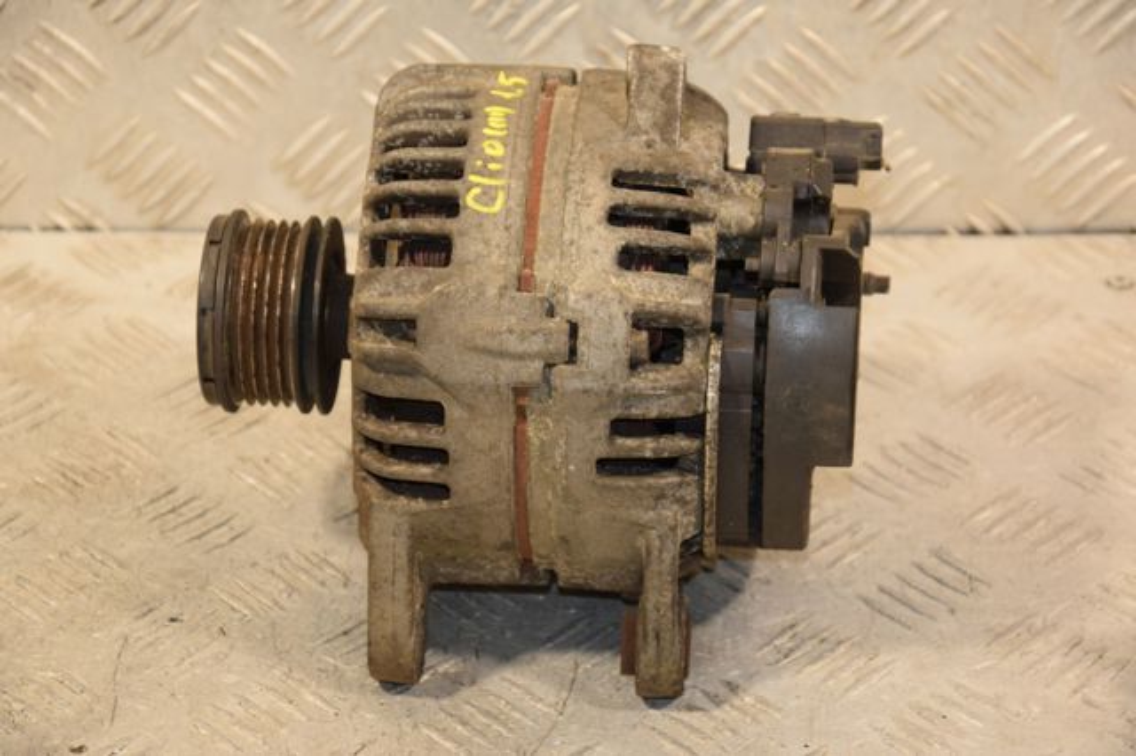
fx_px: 3785
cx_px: 568
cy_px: 378
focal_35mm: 120
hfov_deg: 17.1
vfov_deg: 11.4
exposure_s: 1/125
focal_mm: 80
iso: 800
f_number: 5.3
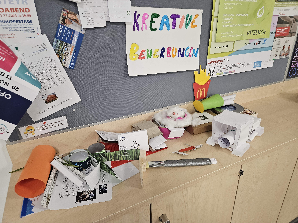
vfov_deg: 58.9
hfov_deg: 73.9
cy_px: 112
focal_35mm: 23
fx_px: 198
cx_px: 149
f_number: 1.8
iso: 200
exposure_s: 1/100
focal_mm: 5.4
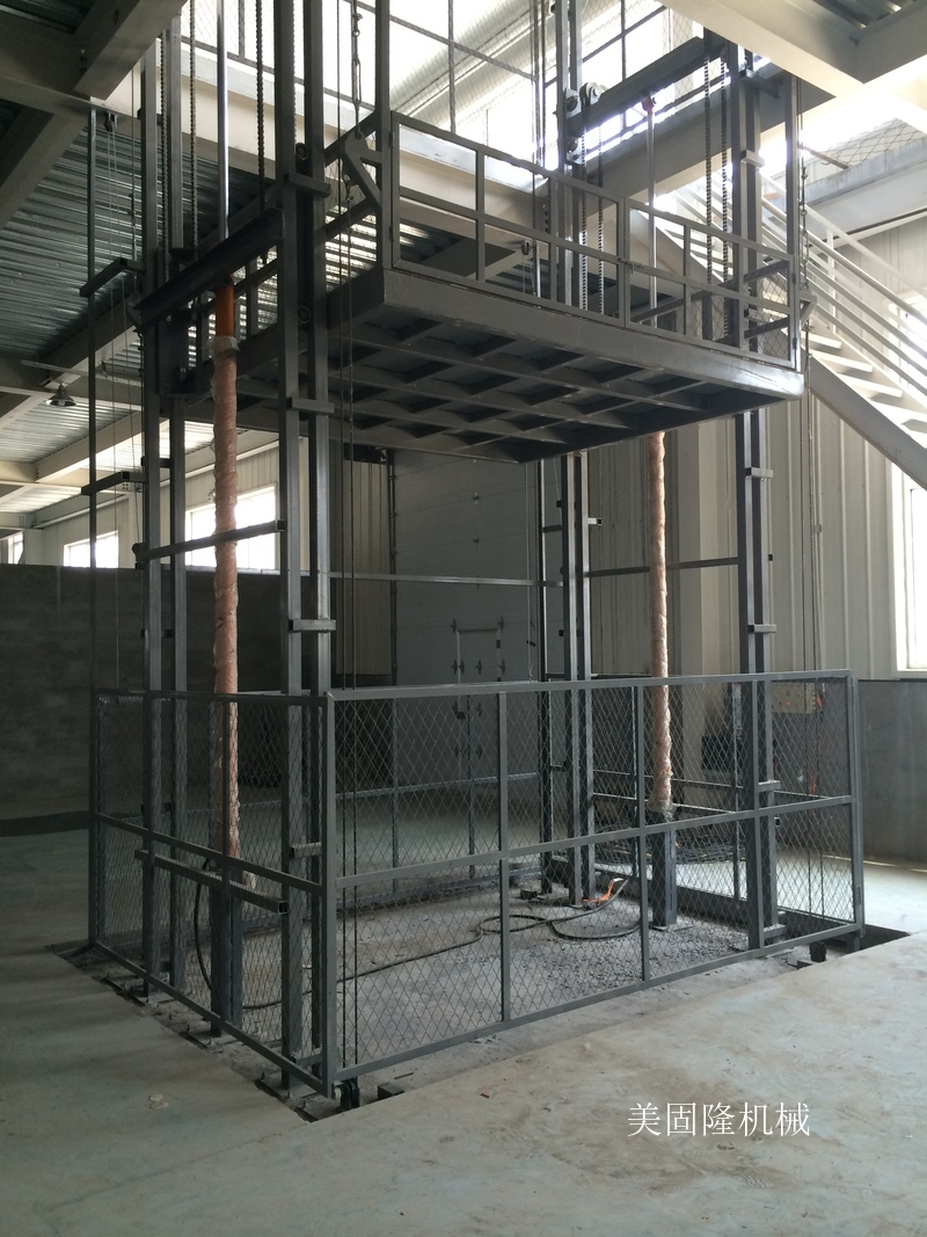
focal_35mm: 30
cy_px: 618
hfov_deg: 46.8
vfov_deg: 60.0
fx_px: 1071
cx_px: 464
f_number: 2.2
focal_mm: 4.12
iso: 40
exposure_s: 1/40
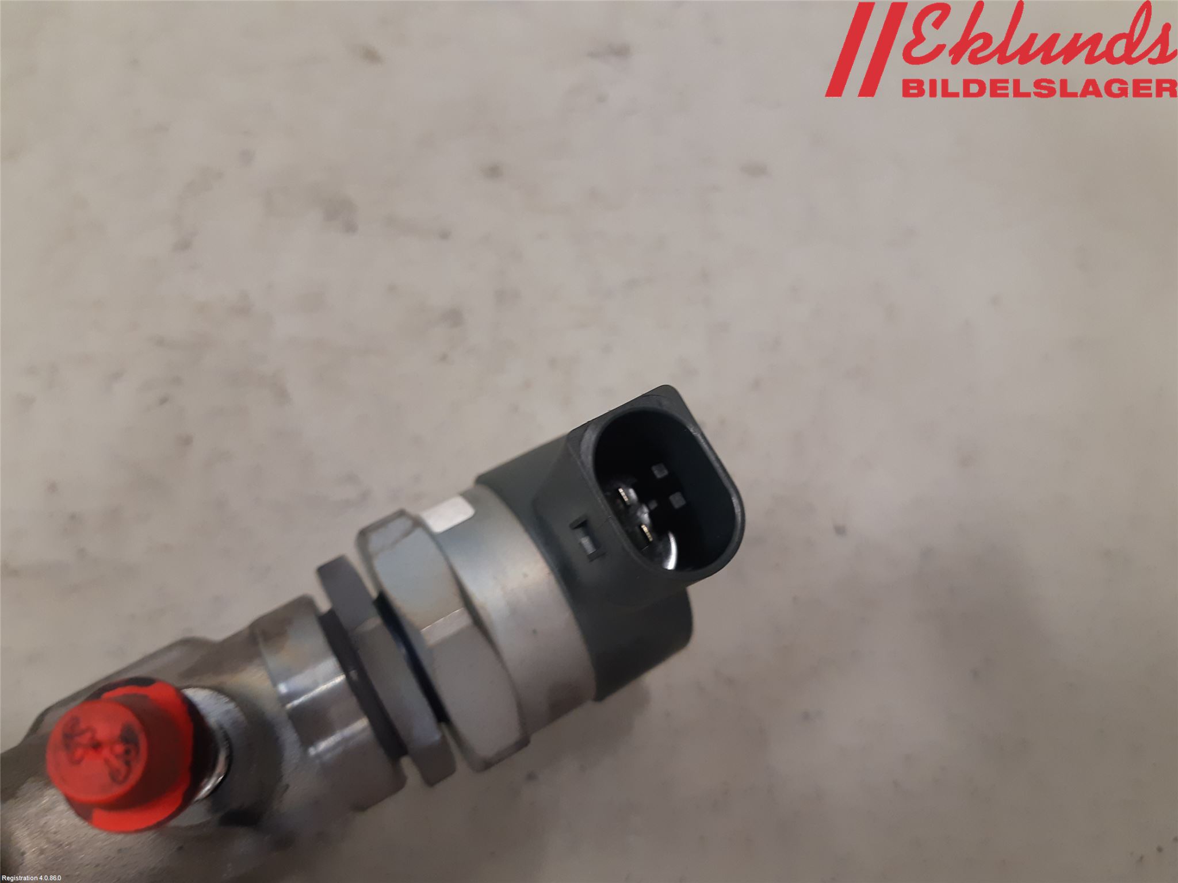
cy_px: 442
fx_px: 885
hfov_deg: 67.3
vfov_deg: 53.1
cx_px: 589
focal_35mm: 26
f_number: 1.7
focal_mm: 3.93
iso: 200
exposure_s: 1/50
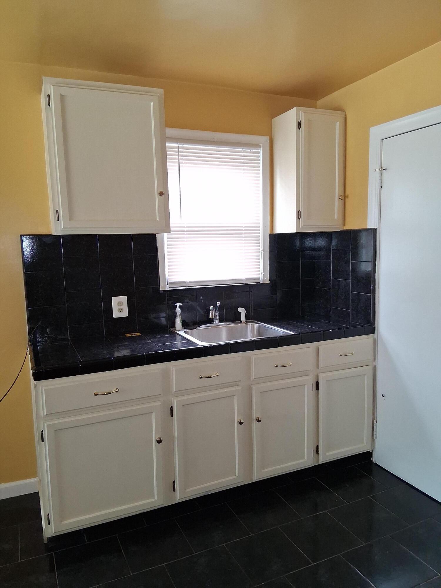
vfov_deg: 67.3
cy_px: 294
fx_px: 442
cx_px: 220
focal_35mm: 26
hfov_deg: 53.1
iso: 320
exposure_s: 1/100
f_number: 1.8
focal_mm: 3.98
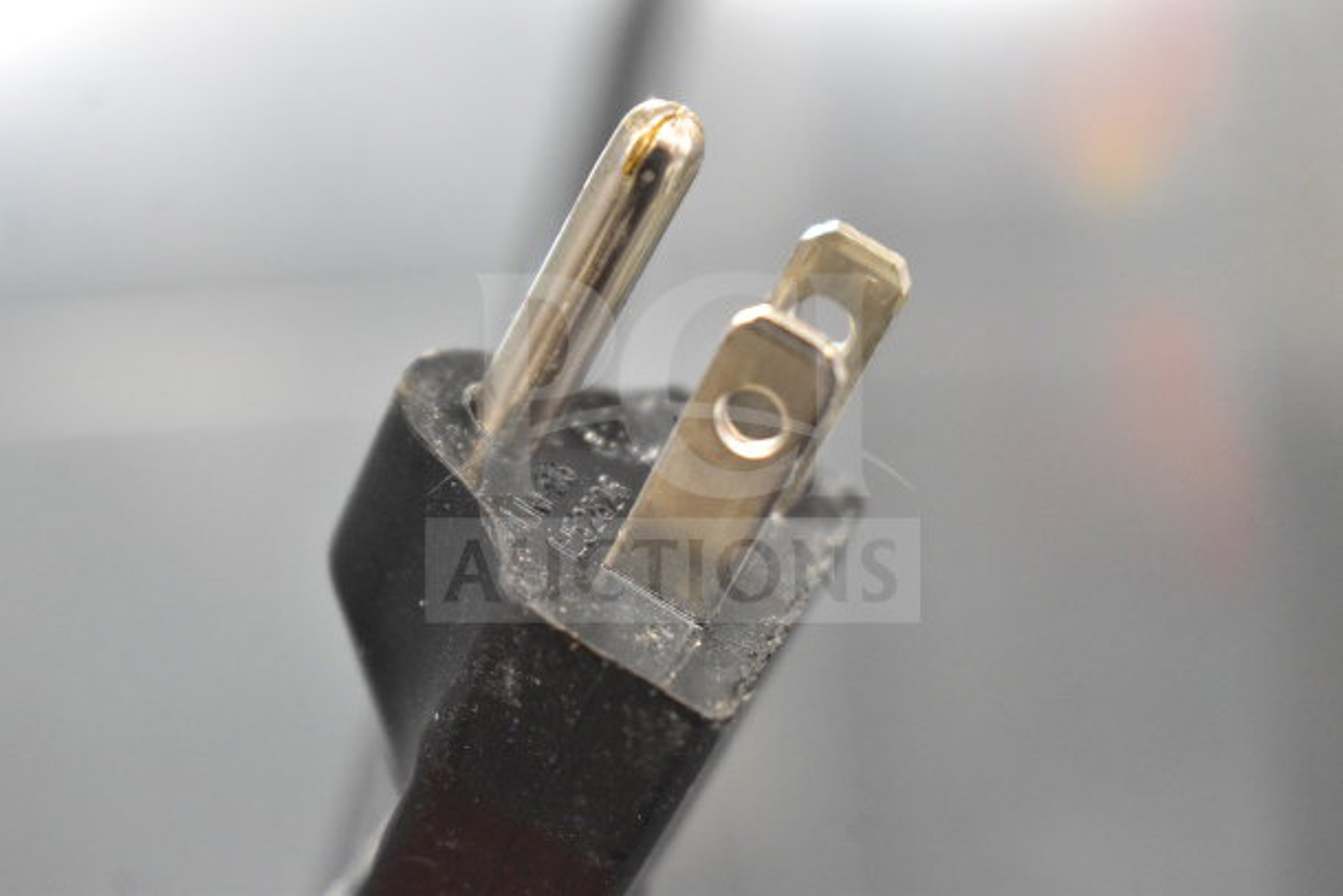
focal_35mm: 82
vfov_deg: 16.6
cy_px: 448
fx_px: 3078
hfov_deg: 24.6
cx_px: 672
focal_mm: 55
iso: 6400
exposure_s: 1/125
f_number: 5.6
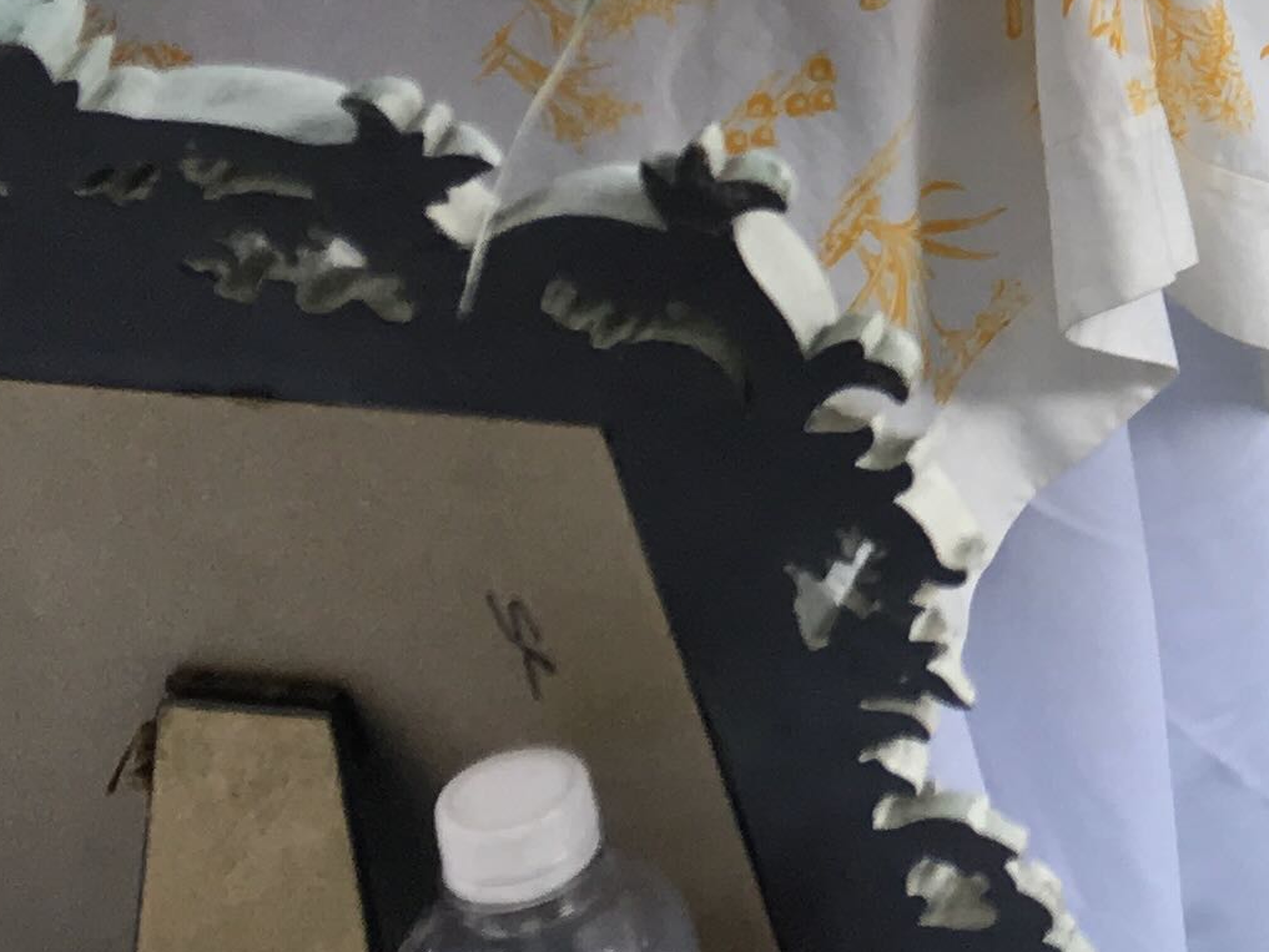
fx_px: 4216
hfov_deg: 15.1
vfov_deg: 12.3
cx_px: 2219
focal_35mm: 115
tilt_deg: -17.3
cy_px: -429
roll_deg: +0.1
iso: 32
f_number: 2.2
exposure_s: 1/120
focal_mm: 4.15
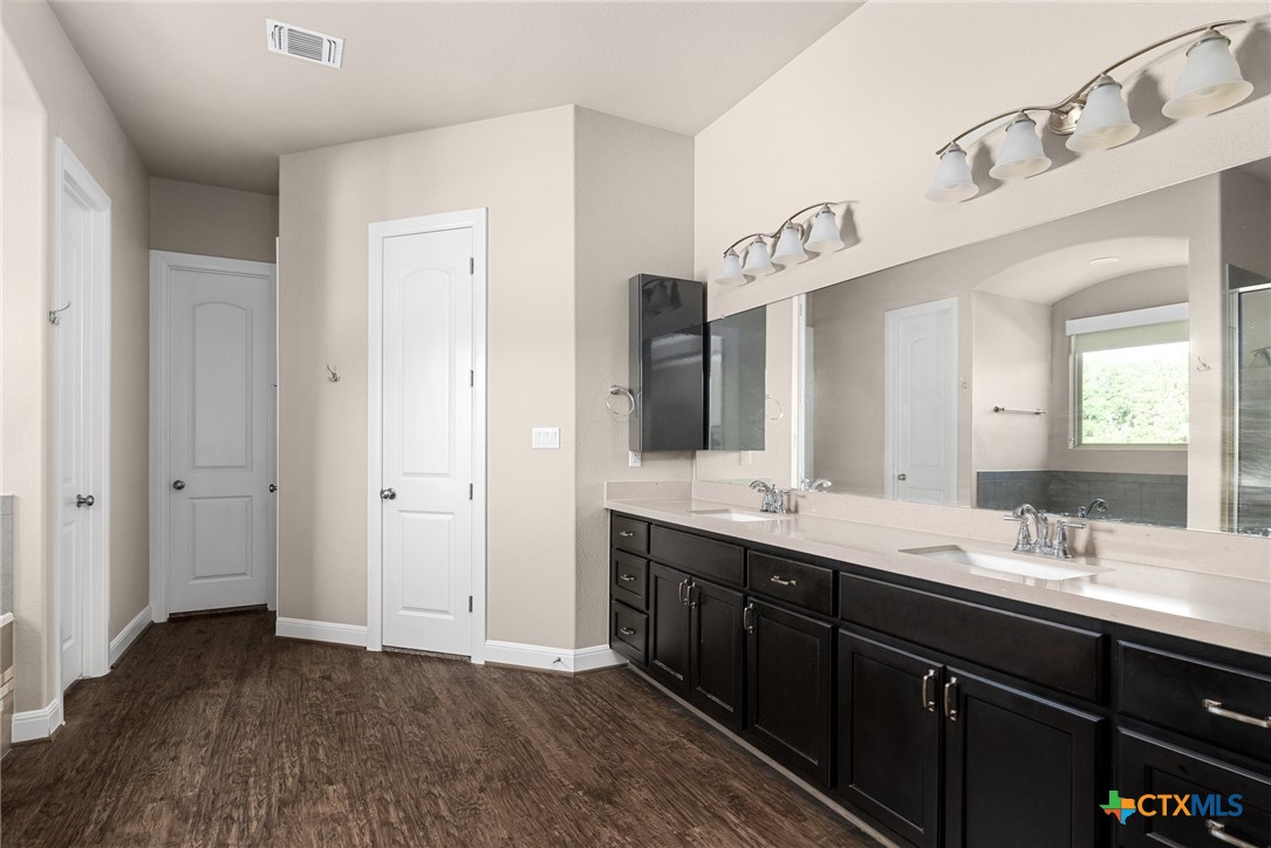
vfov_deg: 70.5
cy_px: 424
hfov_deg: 93.3
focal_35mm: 17
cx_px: 636
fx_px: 600
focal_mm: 17
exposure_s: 1/30
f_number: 8
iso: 400
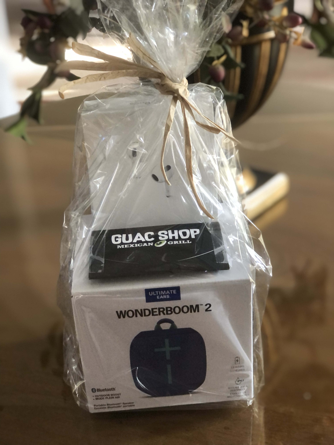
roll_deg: +1.2
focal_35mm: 57
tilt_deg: -29.9
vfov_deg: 33.8
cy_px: 222
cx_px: 167
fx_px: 733
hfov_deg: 25.7
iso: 320
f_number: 2.8
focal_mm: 6.6
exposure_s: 1/30
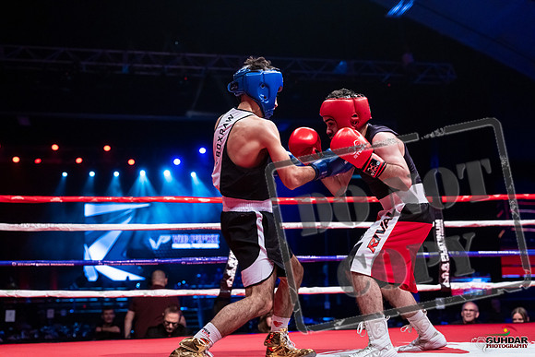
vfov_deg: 29.9
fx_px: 669
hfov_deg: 43.6
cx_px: 268
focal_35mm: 45
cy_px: 178
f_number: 2.8
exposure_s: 1/1000
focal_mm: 45
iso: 4000
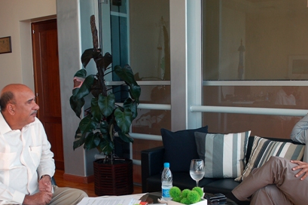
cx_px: 158
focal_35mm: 47
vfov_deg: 28.2
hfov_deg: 41.9
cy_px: 155
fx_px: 402
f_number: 4.8
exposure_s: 1/90
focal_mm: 20
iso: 200
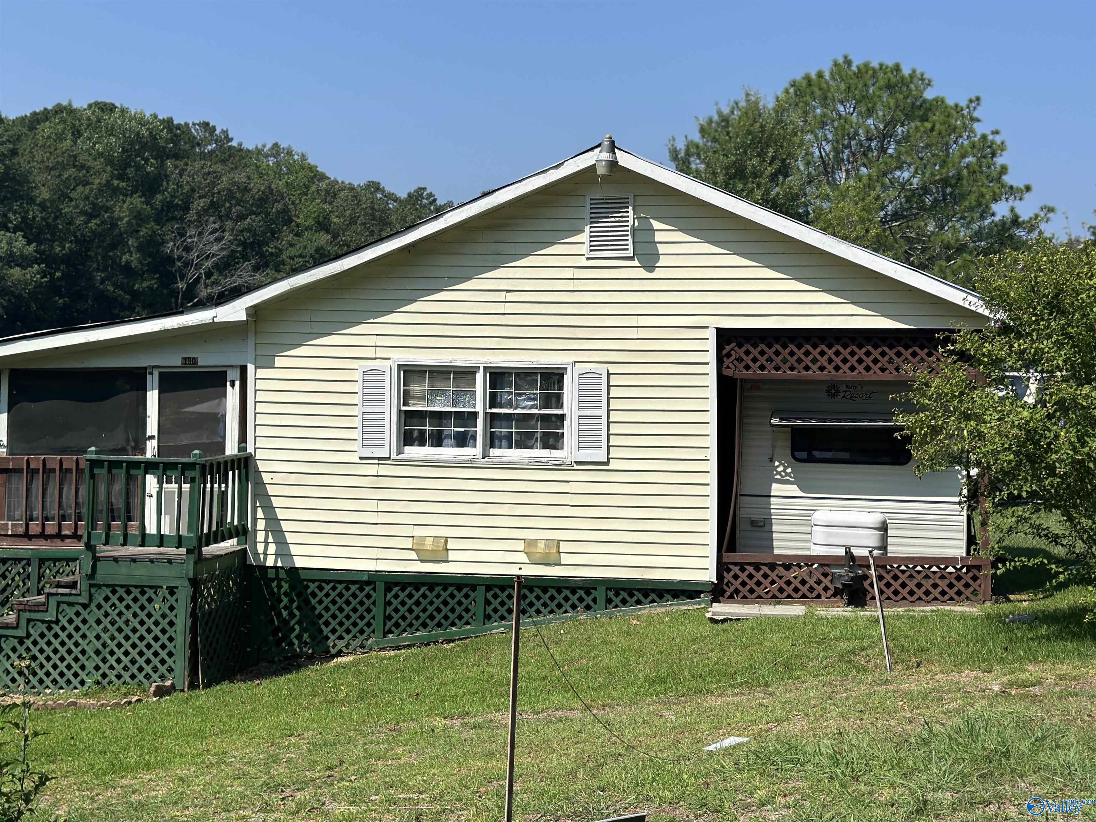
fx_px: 1520
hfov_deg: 39.7
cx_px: 548
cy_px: 411
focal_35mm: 48
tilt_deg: +2.0
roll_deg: -1.4
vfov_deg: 30.3
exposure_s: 1/8929
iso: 100
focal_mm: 6.86
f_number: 1.78
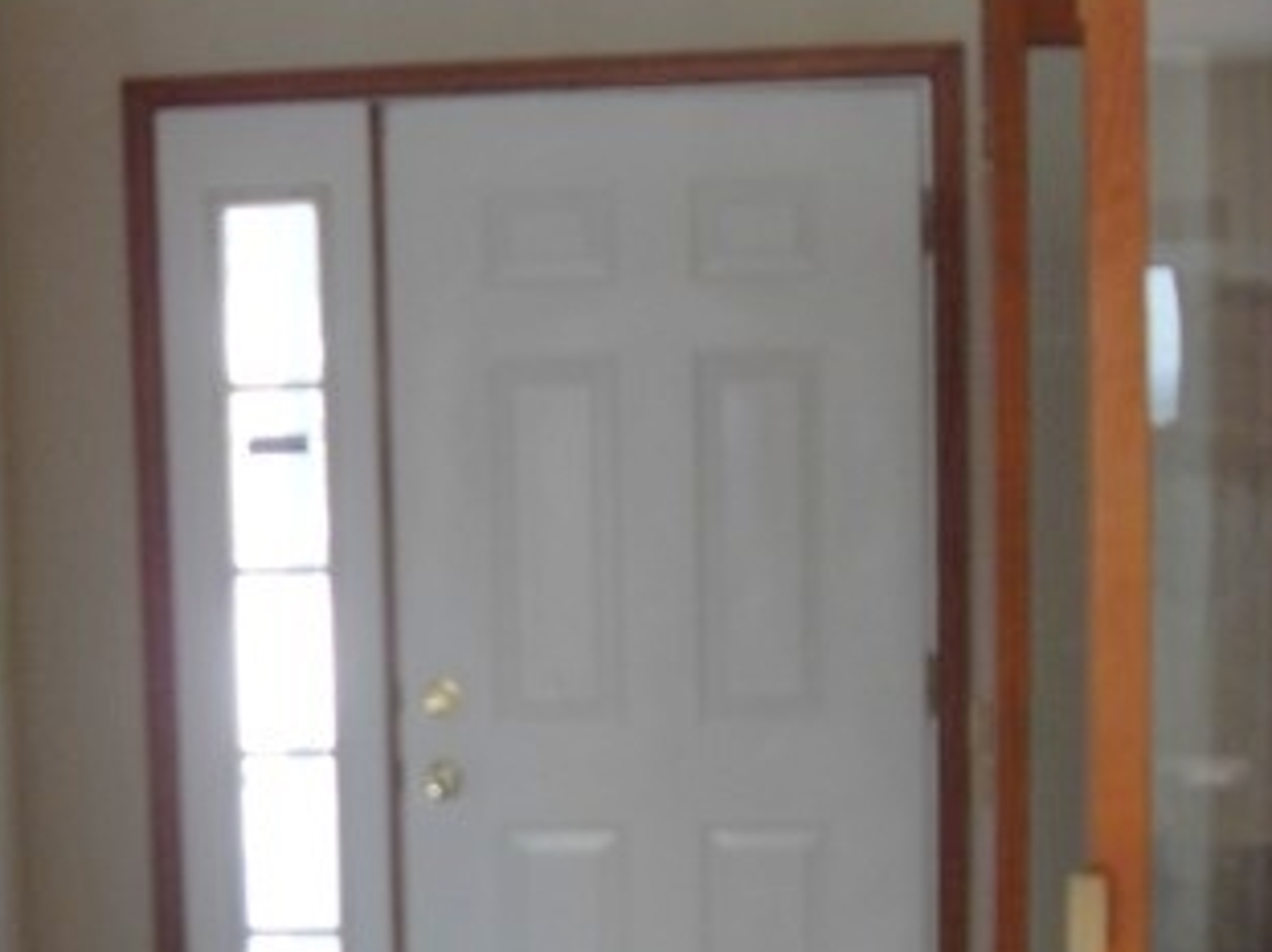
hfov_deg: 27.6
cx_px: 405
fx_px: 2571
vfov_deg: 20.7
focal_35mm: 70
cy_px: 793
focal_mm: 6.3
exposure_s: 1/125
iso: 80
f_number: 2.8
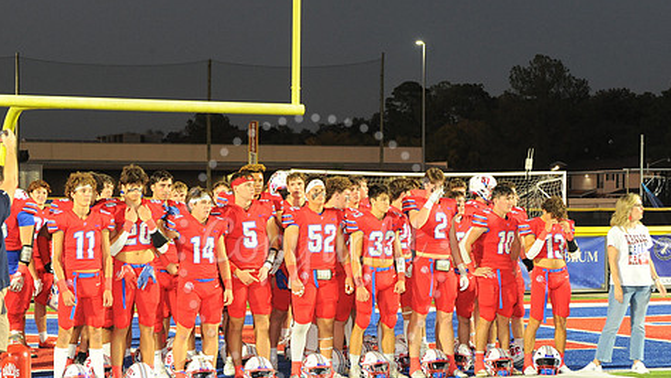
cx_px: 313
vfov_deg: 12.6
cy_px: 248
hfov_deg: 22.2
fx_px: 1709
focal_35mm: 96
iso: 2000
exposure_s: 1/80
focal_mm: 75
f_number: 6.3
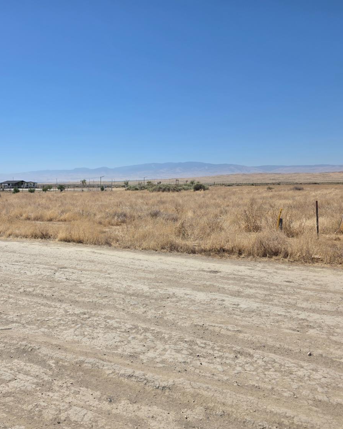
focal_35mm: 30
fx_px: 381
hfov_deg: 47.1
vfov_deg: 58.8
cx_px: 94
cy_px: 215
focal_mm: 6.3
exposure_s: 1/7944
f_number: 1.7
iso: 50
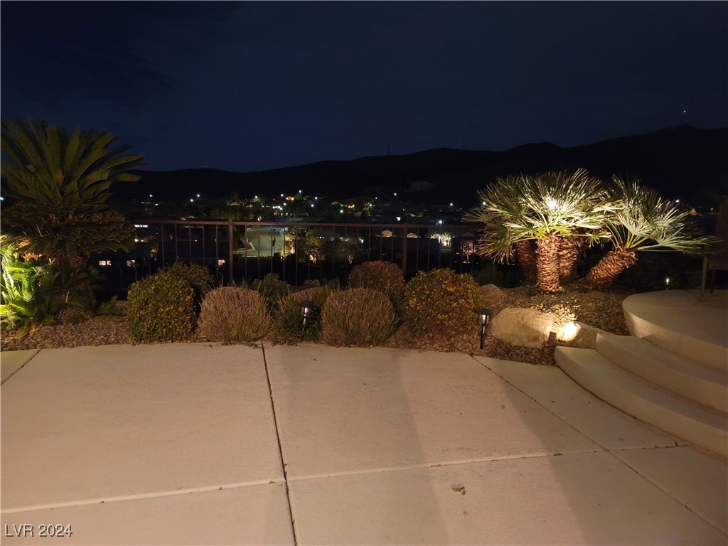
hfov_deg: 69.4
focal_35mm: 25
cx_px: 364
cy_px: 273
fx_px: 526
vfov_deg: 54.9
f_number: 1.8
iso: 1250
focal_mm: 7
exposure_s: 1/11
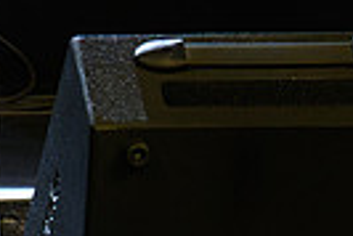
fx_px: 12800
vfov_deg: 1.1
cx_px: -292
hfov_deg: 1.6
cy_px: -240
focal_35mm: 1304
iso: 12800
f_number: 11
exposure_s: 1/50
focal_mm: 200
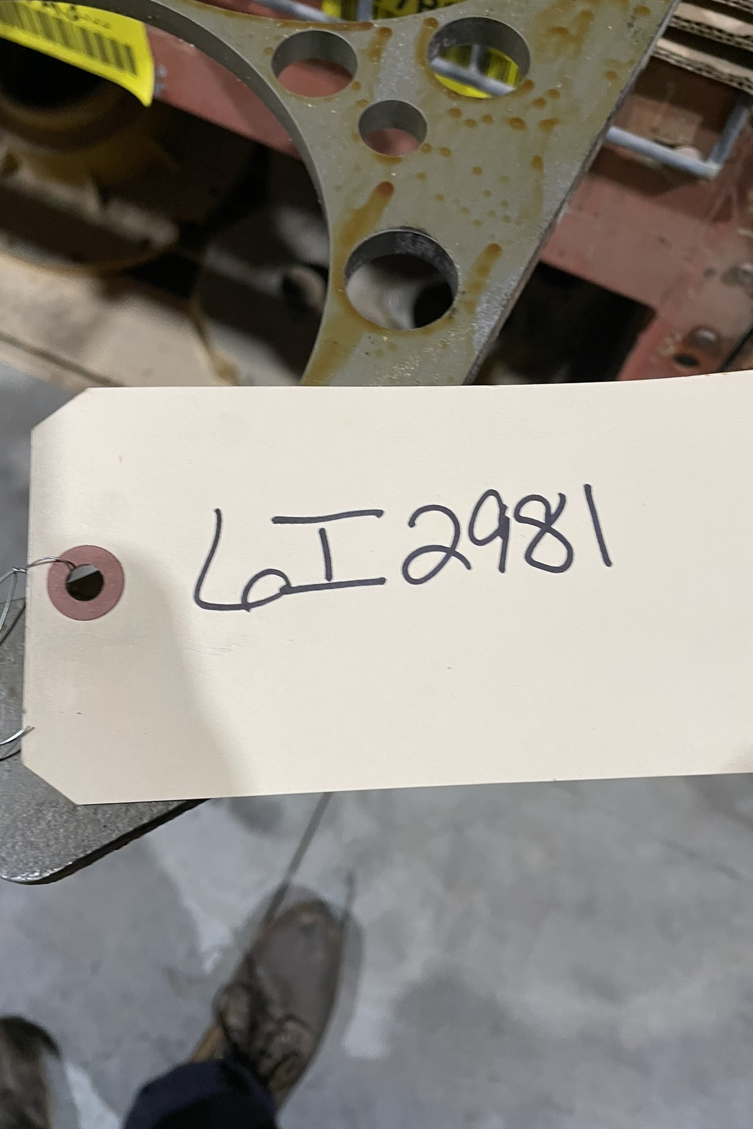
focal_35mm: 28
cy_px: 546
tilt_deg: -69.2
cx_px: 402
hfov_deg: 46.4
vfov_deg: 65.5
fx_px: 878
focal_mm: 4.2
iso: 125
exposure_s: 1/60
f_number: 1.6
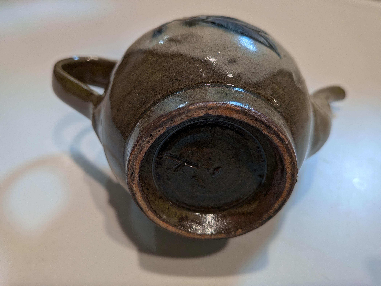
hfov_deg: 71.6
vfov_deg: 56.8
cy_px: 143
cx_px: 190
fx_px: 264
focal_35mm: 24
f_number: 1.7
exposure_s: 1/160
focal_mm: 4.53
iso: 27
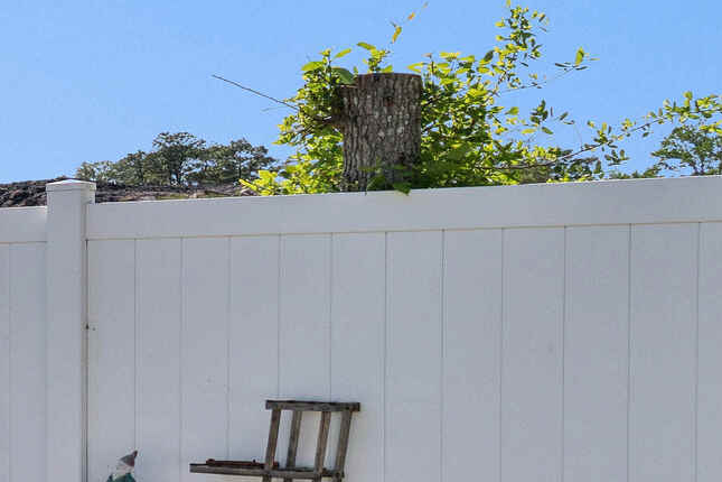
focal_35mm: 81
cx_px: -887
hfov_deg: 16.1
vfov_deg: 16.8
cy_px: 286
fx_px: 1624
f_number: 8
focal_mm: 17
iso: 250
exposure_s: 1/800
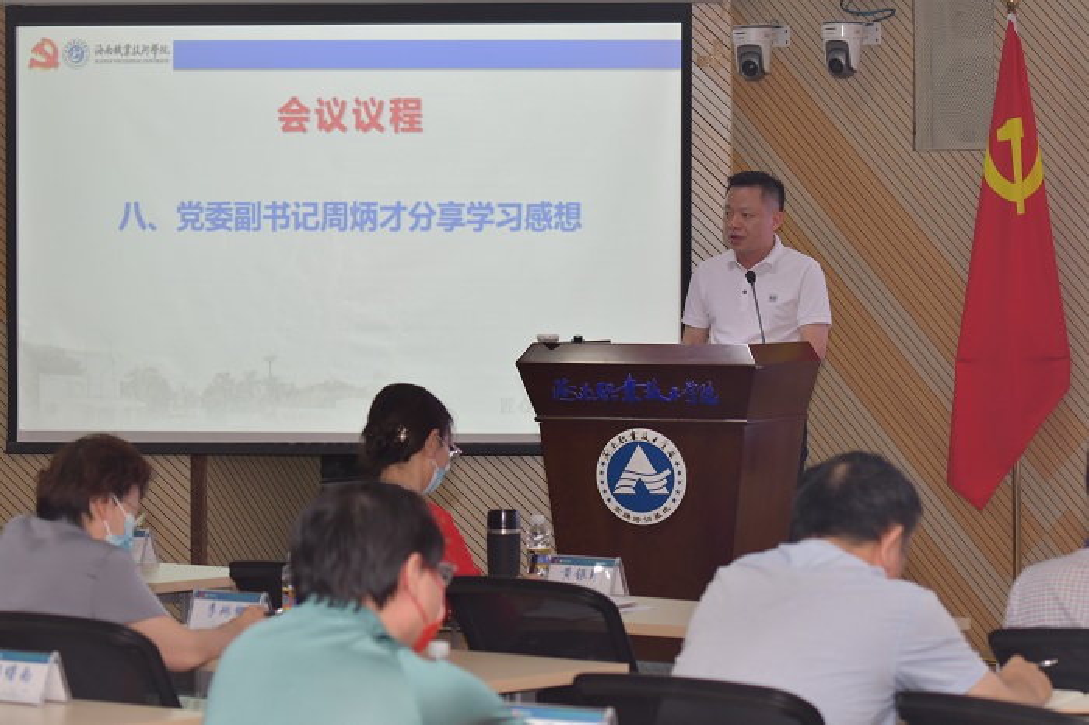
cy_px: 362
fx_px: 3628
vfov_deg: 11.4
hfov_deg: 17.1
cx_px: 544
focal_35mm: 120
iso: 500
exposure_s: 1/160
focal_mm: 80
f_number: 4.5
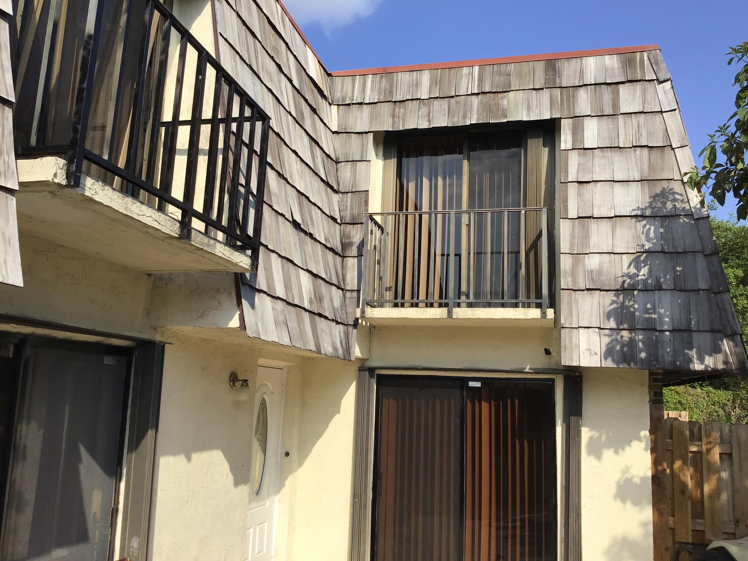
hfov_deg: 58.4
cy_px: 280
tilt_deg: +8.9
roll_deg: -2.7
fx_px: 670
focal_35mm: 31
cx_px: 374
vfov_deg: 45.4
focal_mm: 3.3
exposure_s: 1/1508
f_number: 2.4
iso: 25
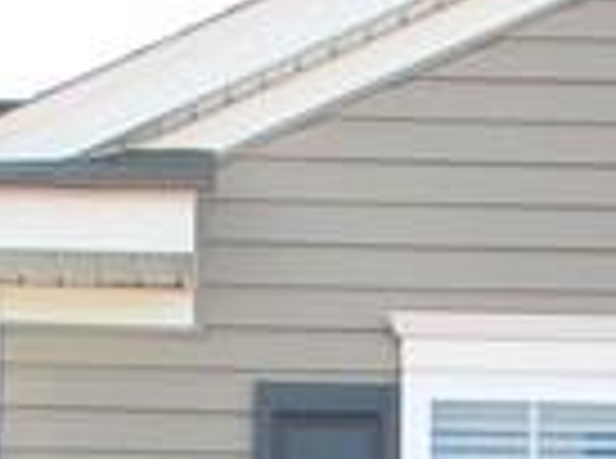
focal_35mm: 270
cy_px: 1368
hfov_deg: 7.4
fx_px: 4792
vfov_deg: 5.2
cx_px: 414
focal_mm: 6.4
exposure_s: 1/230
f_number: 3.7
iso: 112
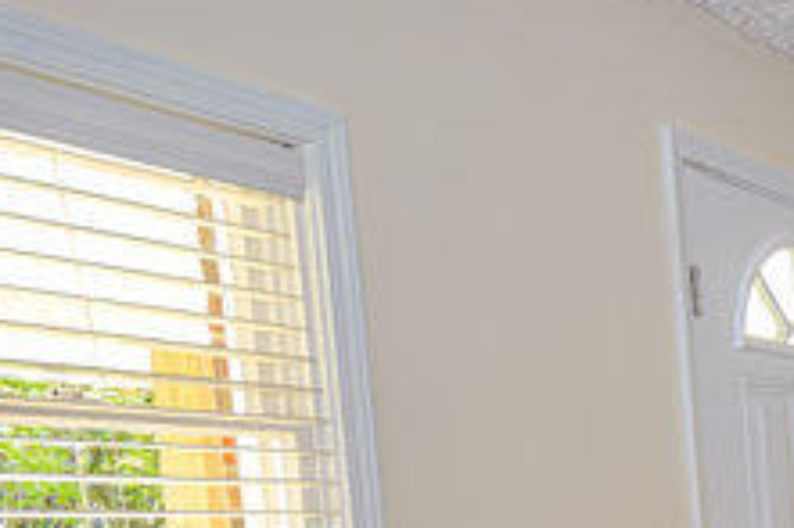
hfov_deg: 19.3
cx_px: 1559
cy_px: 684
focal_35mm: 65
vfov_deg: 19.3
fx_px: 1433
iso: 1000
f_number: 4
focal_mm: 14
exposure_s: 1/200
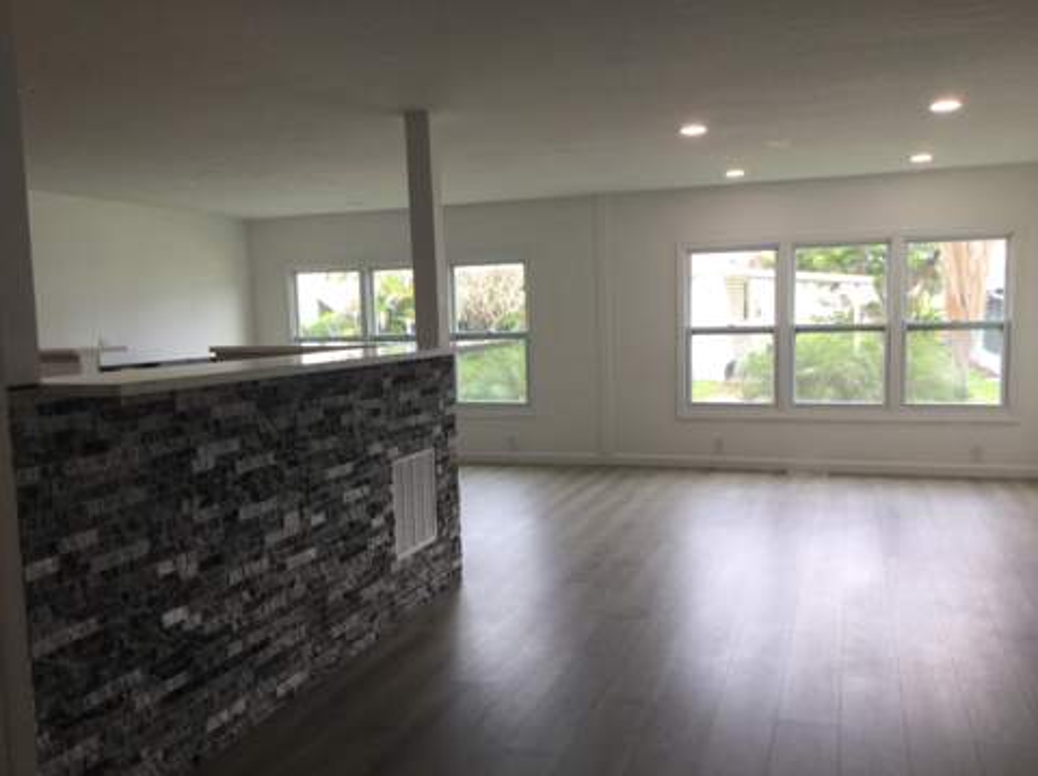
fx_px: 929
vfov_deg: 45.4
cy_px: 388
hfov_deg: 58.4
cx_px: 519
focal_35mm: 31
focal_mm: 3.3
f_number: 2.4
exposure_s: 1/60
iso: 25
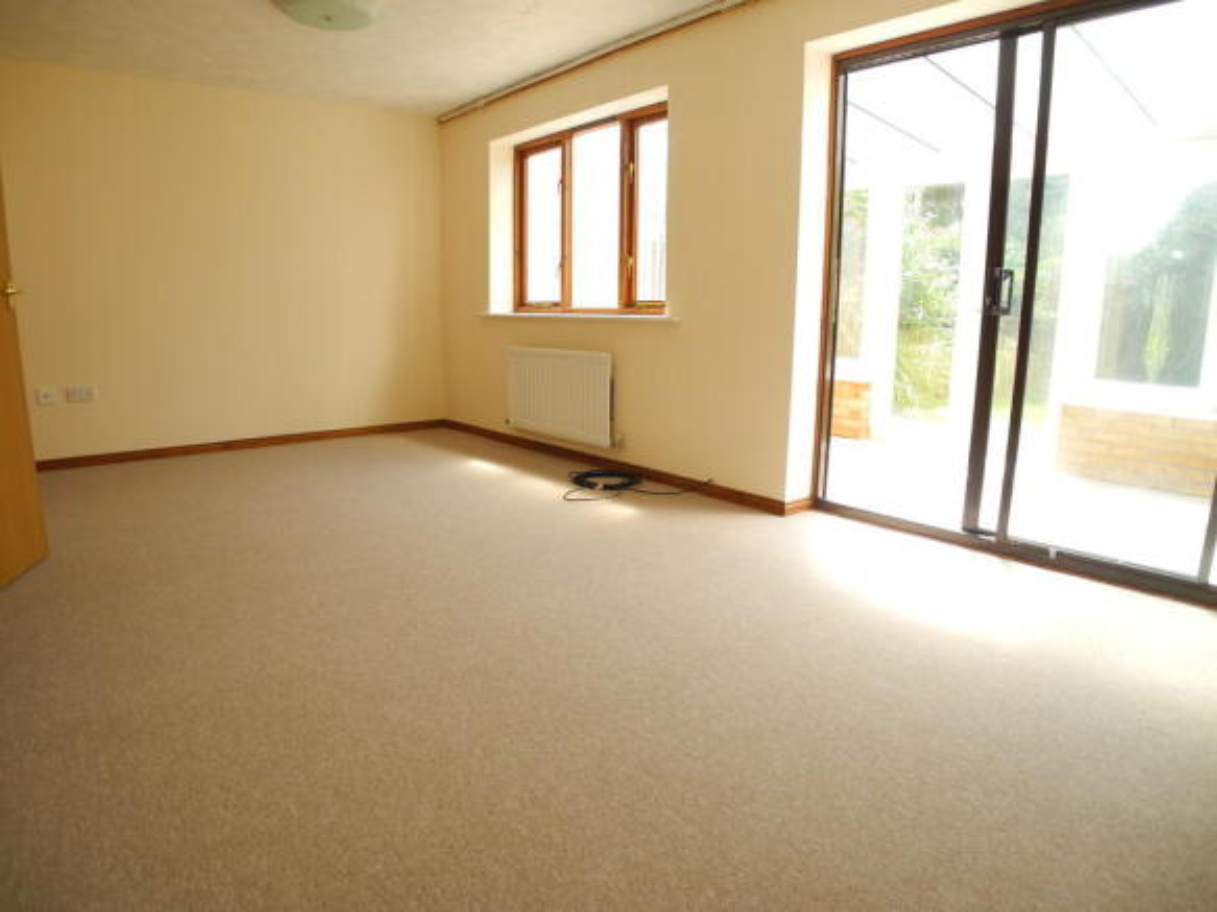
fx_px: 984
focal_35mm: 28
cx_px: 608
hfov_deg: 63.5
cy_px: 456
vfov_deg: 49.7
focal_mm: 6
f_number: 2.8
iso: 100
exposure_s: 1/149
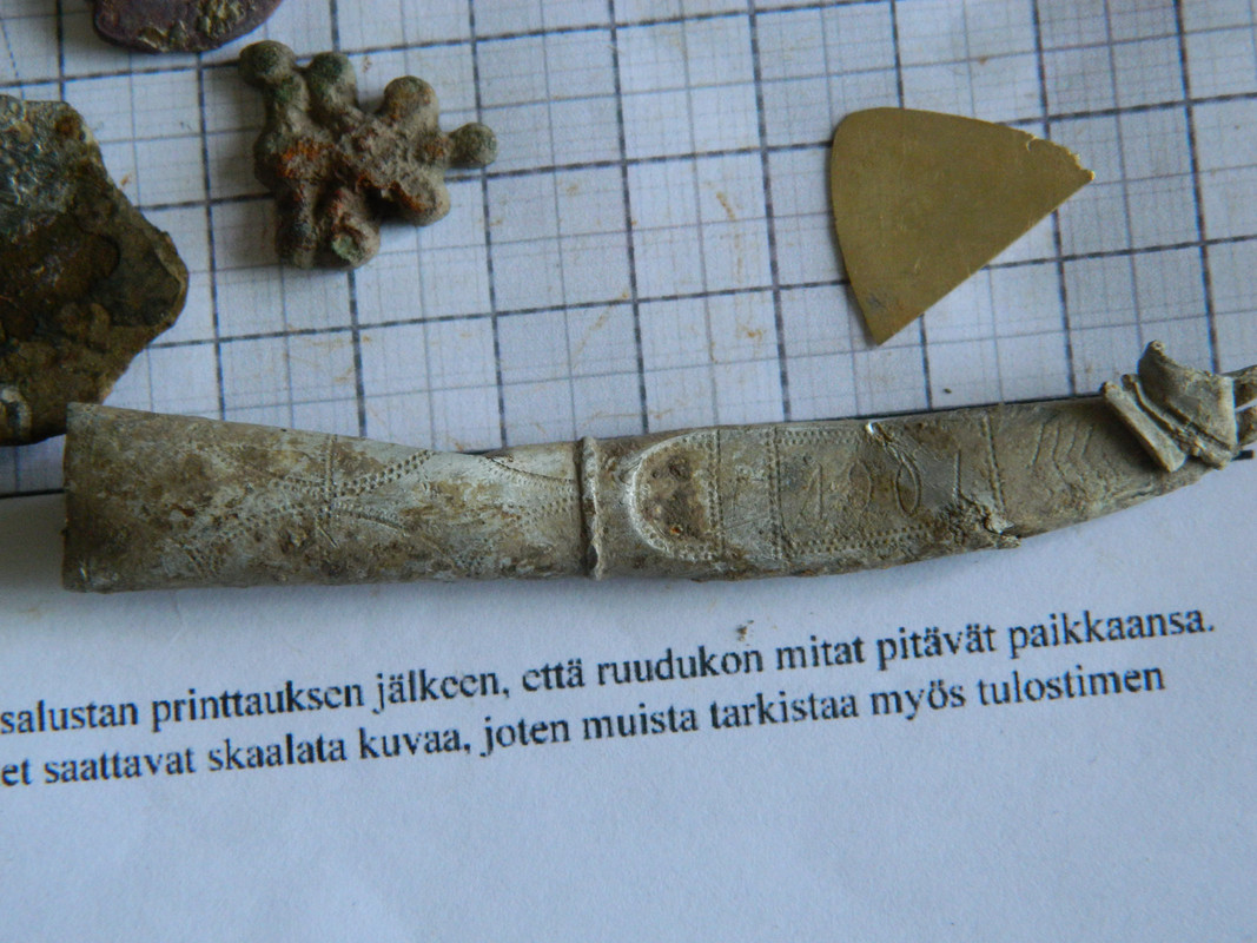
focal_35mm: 84
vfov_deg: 17.6
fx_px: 3050
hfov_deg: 23.3
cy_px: 472
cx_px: 628
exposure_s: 1/50
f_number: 4.2
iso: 280
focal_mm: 15.1
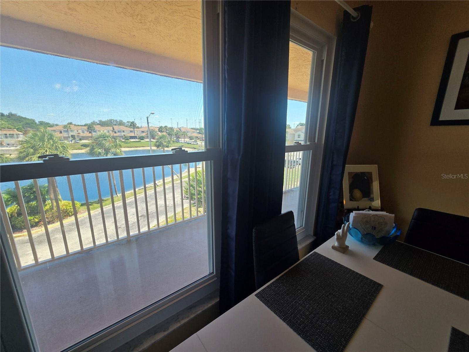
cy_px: 176
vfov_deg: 89.9
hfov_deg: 106.2
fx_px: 176
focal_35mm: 13
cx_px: 234
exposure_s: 1/158
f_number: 2.2
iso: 50
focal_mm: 2.2
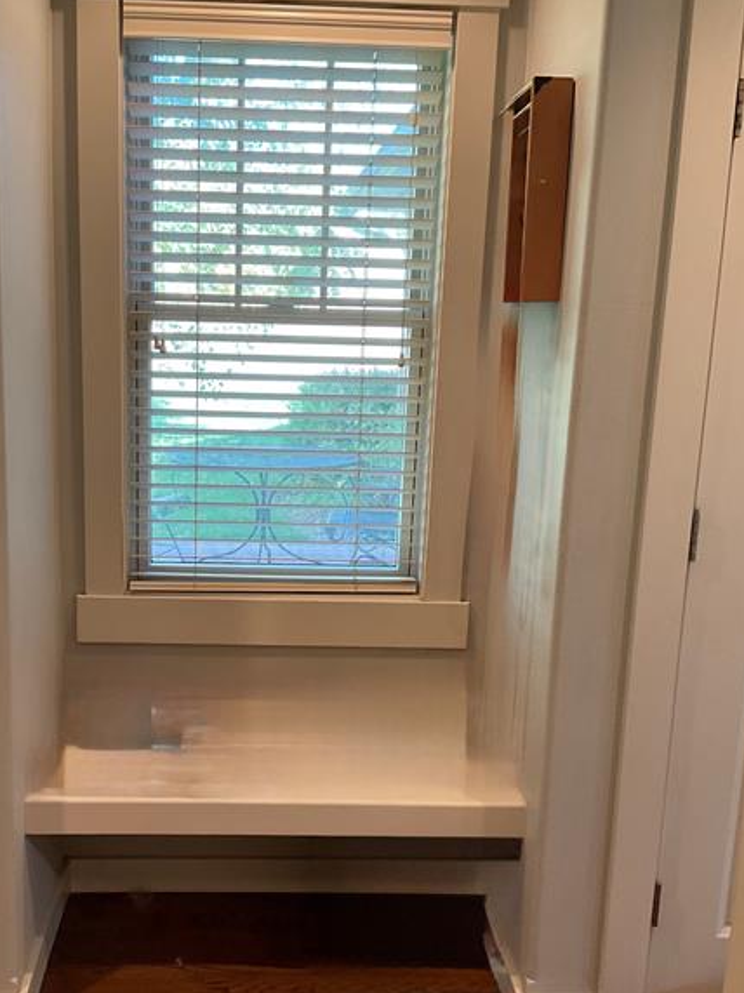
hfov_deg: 36.6
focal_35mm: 39
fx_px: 1118
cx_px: 290
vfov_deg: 47.8
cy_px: 551
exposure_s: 1/60
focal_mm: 3
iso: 80
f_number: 1.8
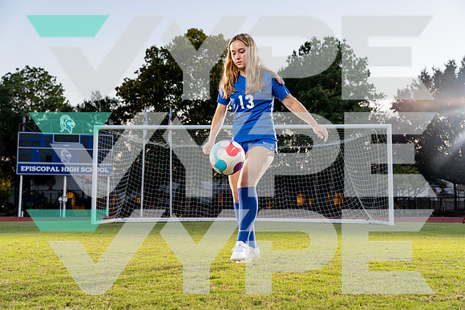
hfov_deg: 49.5
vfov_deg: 34.2
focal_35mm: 39
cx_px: 232
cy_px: 155
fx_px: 504
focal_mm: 39
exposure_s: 1/250
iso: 800
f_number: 4
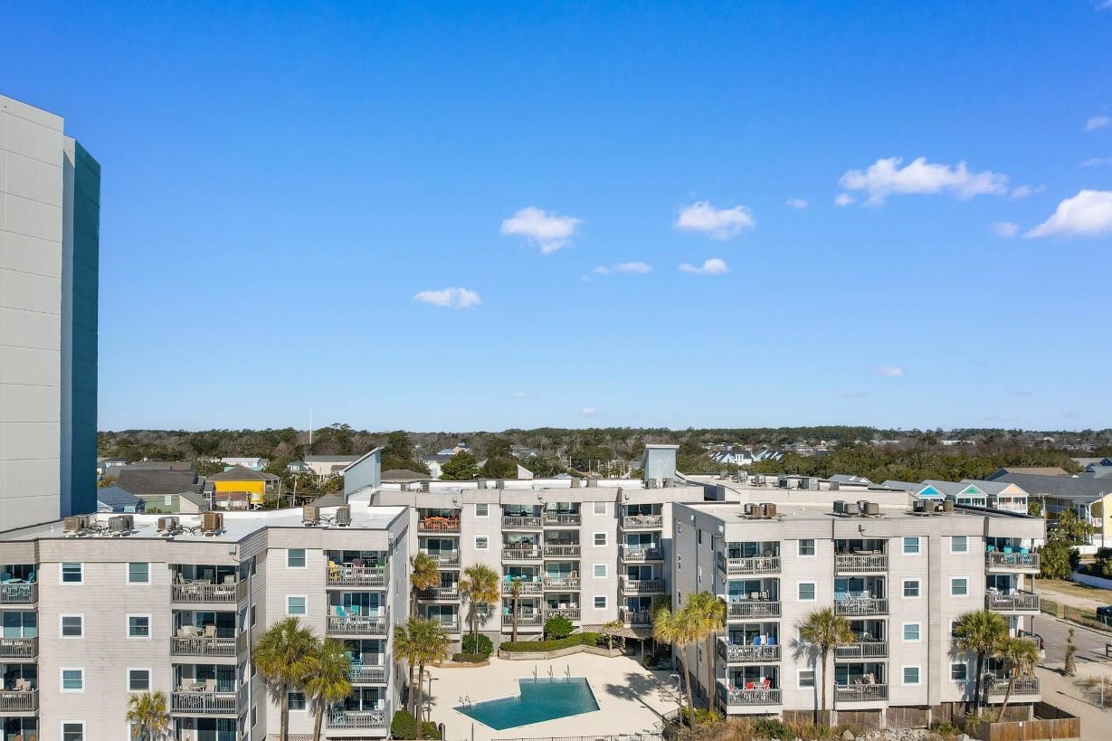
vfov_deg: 44.8
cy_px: 419
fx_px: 896
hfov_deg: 63.6
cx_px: 508
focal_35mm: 29
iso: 130
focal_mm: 8.38
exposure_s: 1/1250
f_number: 2.8
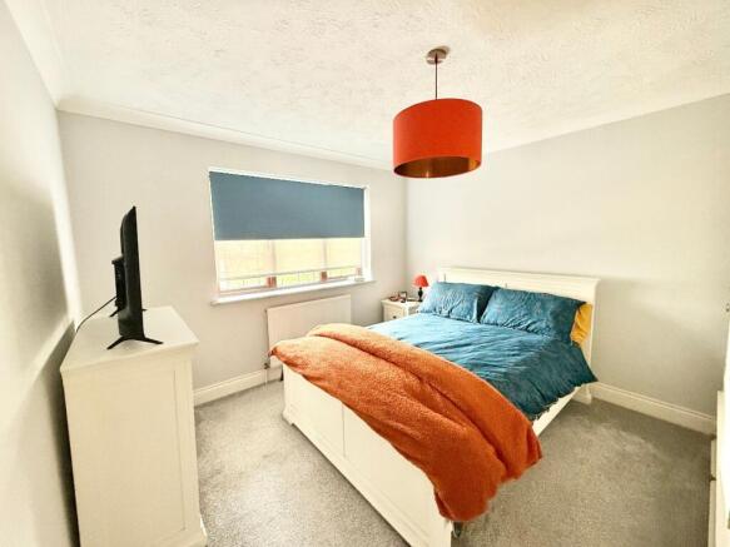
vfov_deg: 85.7
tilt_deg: -6.2
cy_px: 274
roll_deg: +1.0
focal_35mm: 14
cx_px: 365
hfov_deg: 102.1
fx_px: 295
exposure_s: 1/60
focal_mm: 2.22
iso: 400
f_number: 2.2
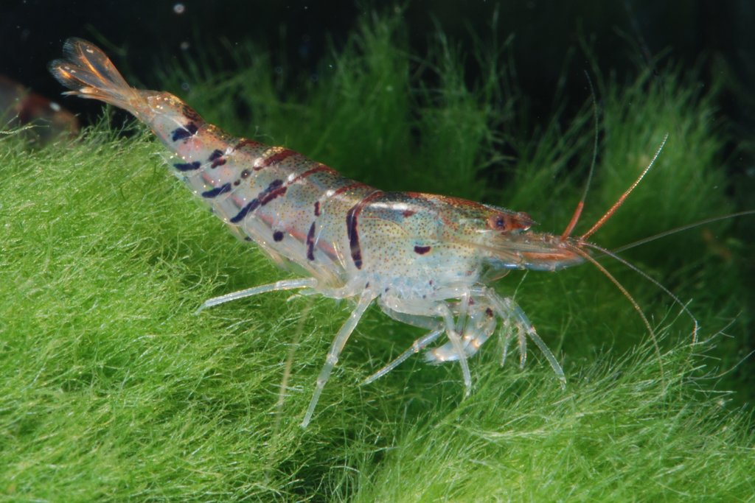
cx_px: 378
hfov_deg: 13.0
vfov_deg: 8.7
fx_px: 3303
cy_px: 252
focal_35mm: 158
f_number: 40
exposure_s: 1/125
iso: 100
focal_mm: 105
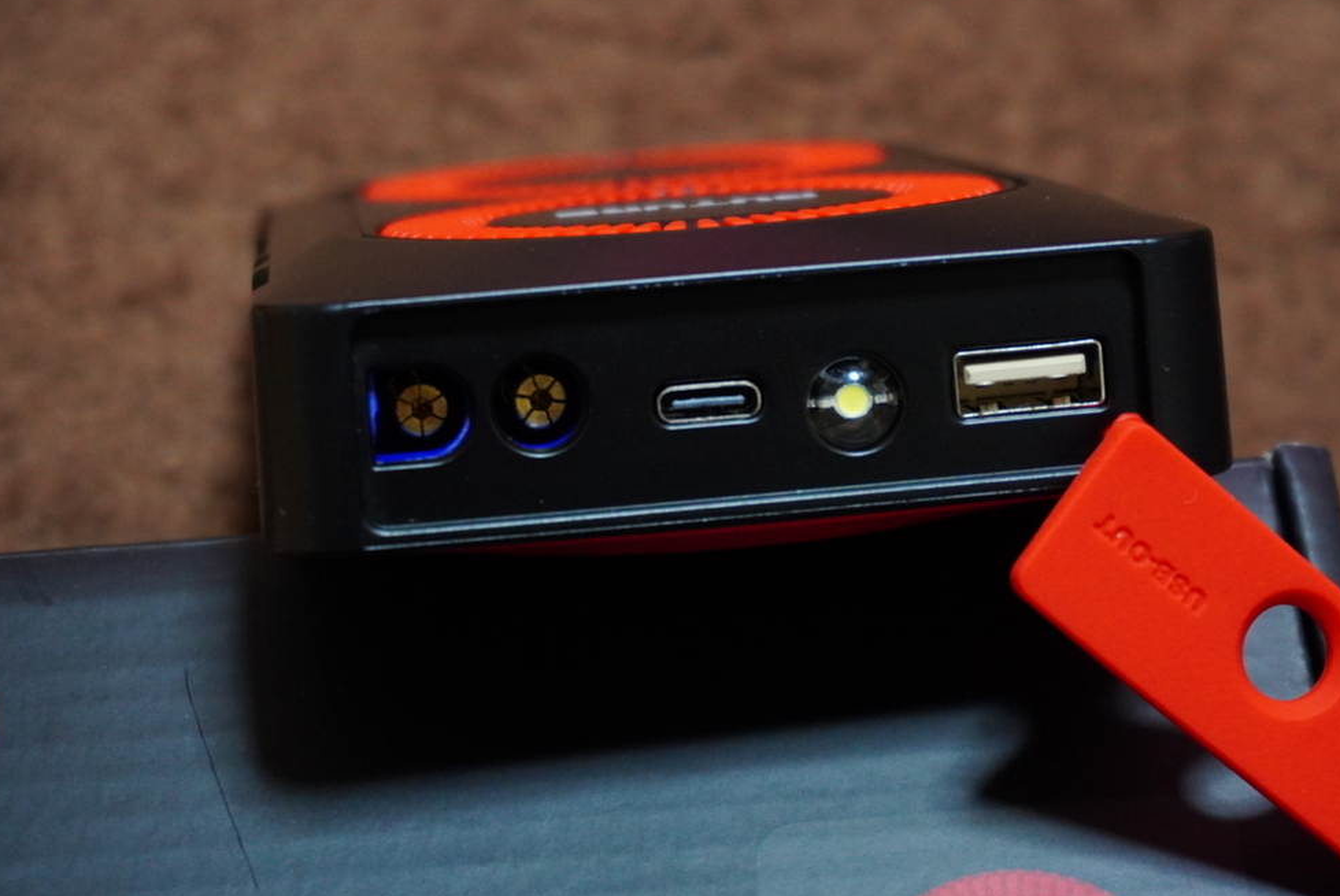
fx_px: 3427
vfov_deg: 14.9
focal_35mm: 92
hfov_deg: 22.1
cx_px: 743
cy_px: 408
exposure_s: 1/40
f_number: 5.6
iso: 2000
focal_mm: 50
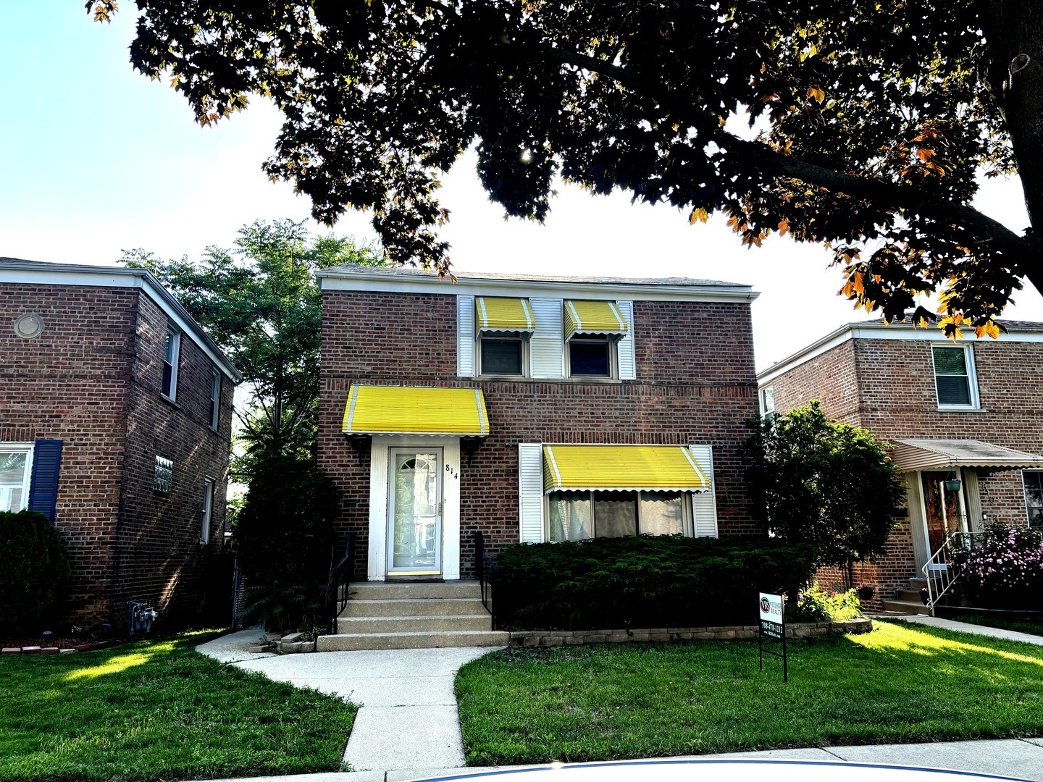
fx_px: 783
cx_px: 522
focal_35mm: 26
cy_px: 391
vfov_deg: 53.1
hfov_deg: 67.3
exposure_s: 1/1068
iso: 50
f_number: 1.6
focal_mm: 5.96
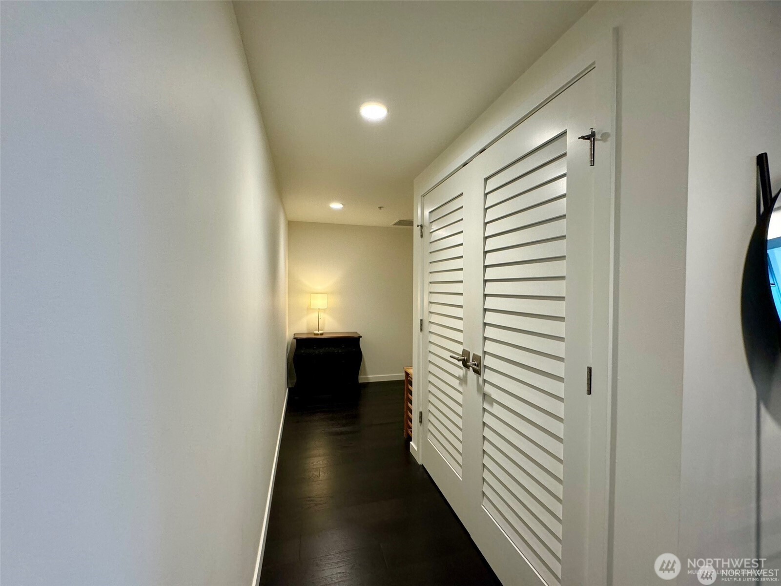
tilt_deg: -1.6
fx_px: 316
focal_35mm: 14
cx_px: 390
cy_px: 293
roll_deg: -0.2
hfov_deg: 102.1
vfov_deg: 85.7
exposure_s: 1/120
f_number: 2.2
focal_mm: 2.22
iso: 250
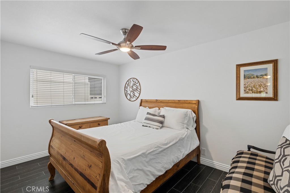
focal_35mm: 16
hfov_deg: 96.8
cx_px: 145
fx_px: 129
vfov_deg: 73.7
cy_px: 96
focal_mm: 16
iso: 160
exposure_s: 1/8
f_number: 9
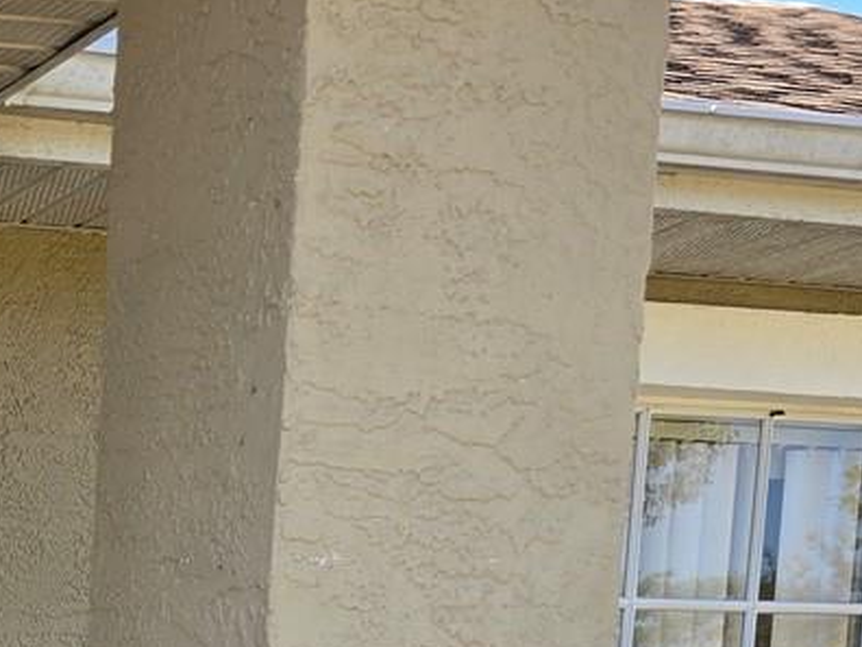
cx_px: -346
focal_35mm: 93
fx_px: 2316
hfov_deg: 19.0
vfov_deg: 14.2
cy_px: 1146
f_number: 1.7
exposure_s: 1/202
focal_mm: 6.3
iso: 12
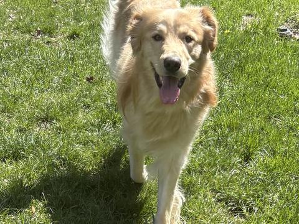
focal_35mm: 26
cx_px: 150
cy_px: 112
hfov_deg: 67.3
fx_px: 225
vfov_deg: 53.1
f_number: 1.6
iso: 50
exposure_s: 1/1217
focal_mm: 5.96
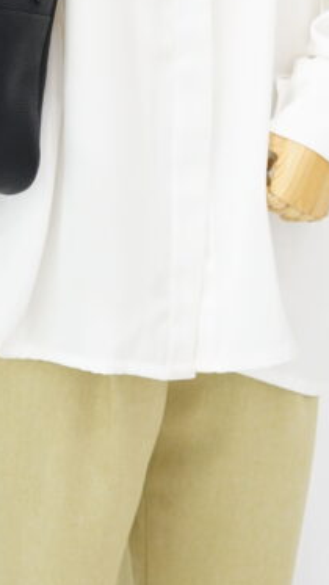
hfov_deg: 8.4
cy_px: -36
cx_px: 74
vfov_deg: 14.6
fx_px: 2232
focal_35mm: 144
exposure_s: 1/6
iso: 640
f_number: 6.3
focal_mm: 50
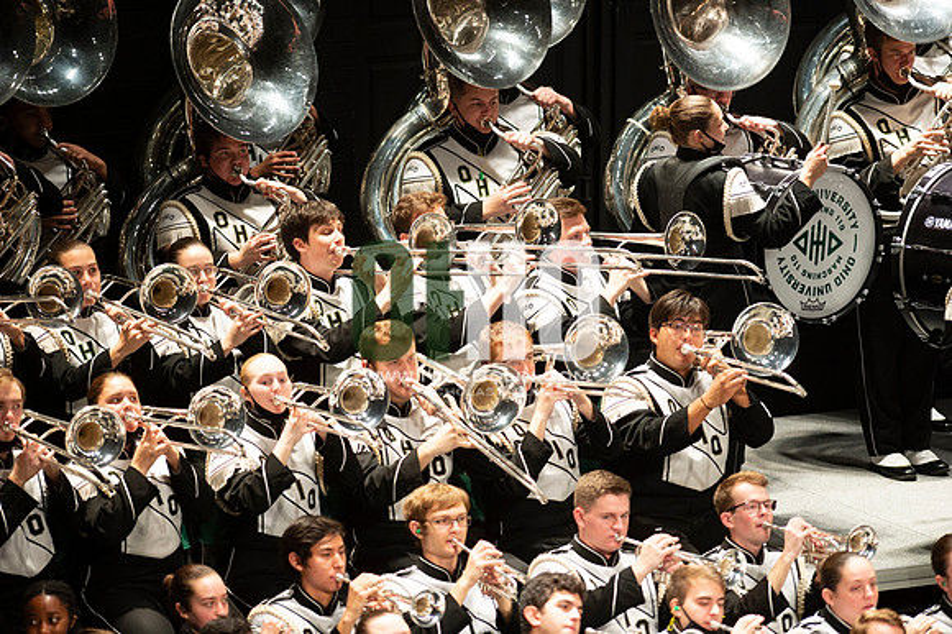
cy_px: 317
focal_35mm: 300
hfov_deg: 6.9
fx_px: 7929
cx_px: 476
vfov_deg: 4.6
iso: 3200
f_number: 2.8
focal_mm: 300
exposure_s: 1/500
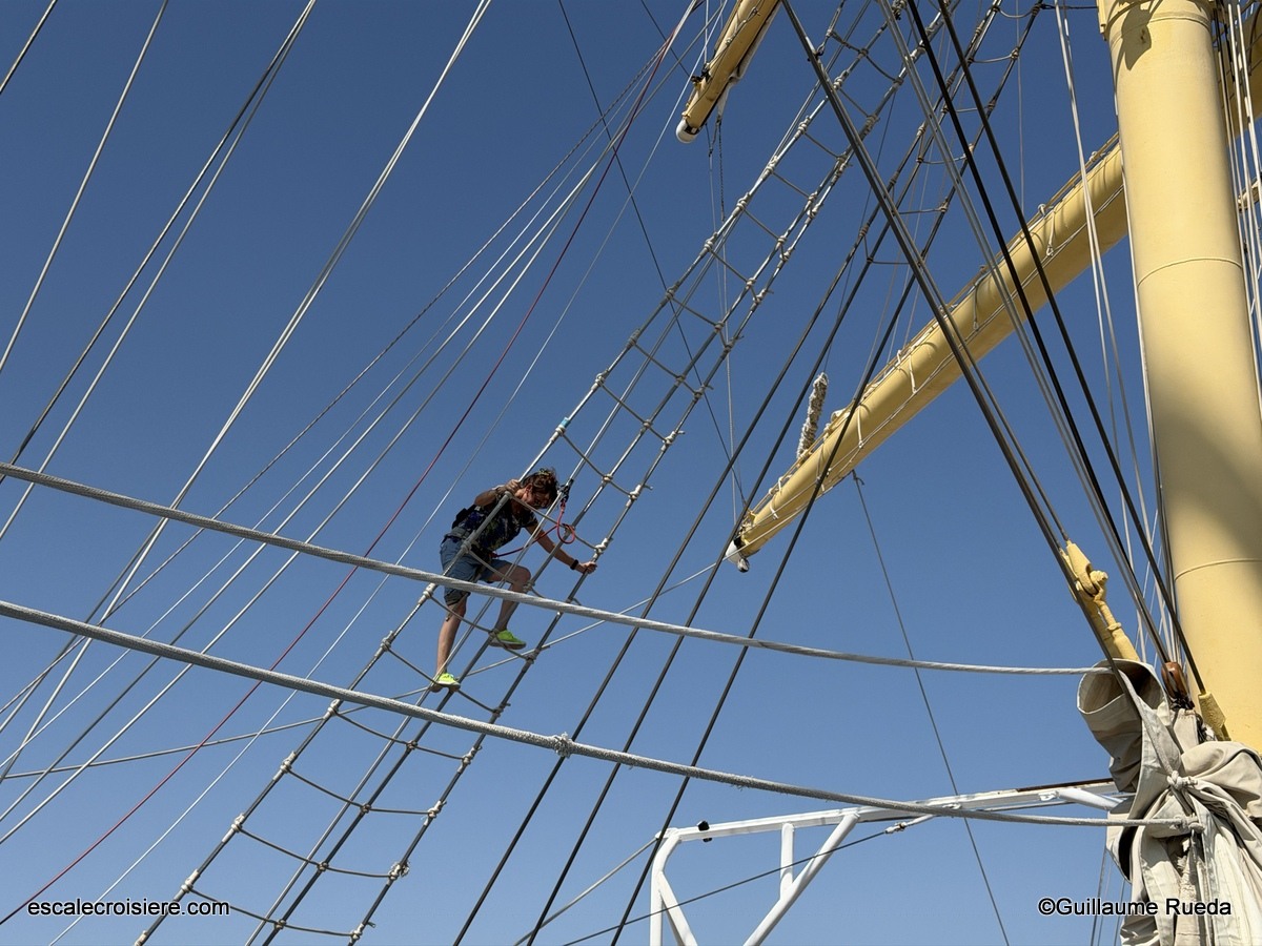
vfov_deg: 30.3
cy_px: 473
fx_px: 1750
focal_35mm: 48
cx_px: 631
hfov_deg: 39.7
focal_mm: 6.76
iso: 64
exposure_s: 1/6536
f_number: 1.78
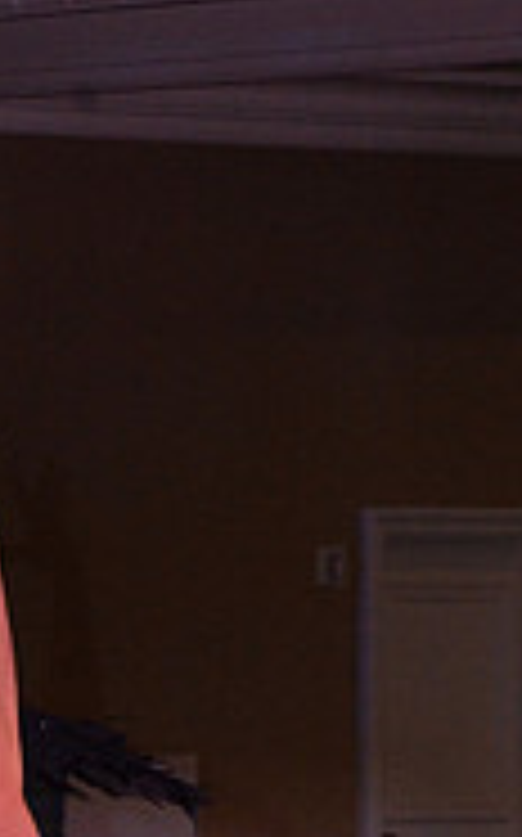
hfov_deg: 3.3
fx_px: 9050
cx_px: -160
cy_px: 1084
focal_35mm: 397
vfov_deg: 5.3
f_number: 7.1
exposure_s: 1/250
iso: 2000
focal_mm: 125
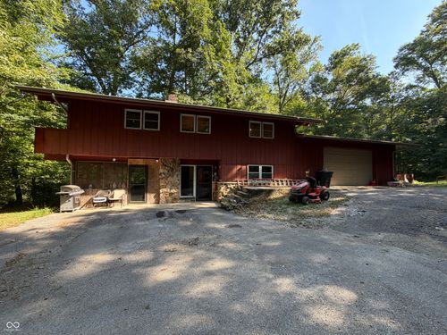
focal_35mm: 14
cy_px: 168
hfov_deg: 102.1
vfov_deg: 85.7
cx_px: 224
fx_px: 181
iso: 40
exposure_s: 1/141
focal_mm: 2.22
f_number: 2.2
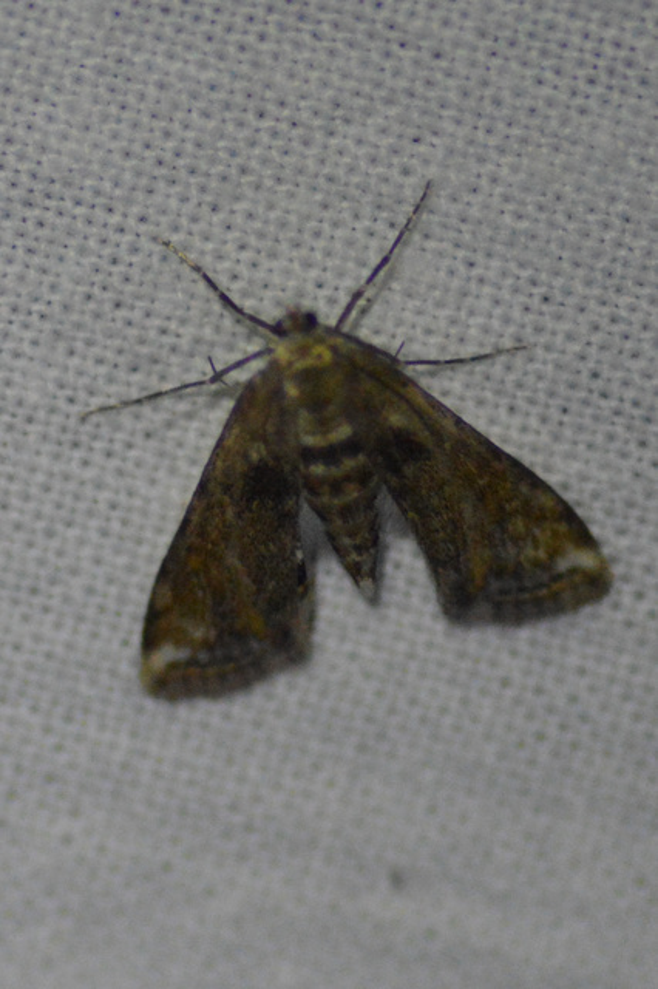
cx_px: 329
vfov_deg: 13.7
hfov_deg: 9.1
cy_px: 494
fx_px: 4117
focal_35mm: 150
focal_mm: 100
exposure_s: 1/100
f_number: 4
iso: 3200
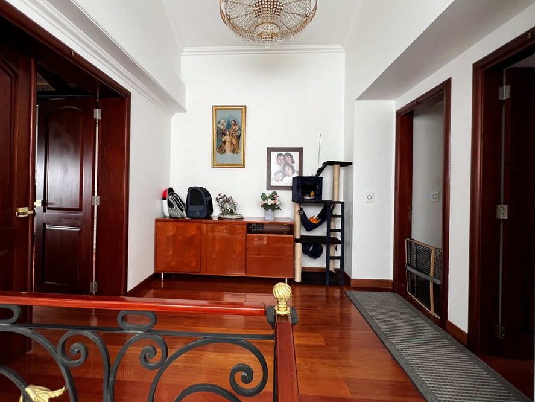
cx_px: 250
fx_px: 232
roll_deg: -1.1
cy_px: 191
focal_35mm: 15
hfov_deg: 98.0
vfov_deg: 81.7
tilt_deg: -0.6
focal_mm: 1.57
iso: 100
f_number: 1.8
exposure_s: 1/99
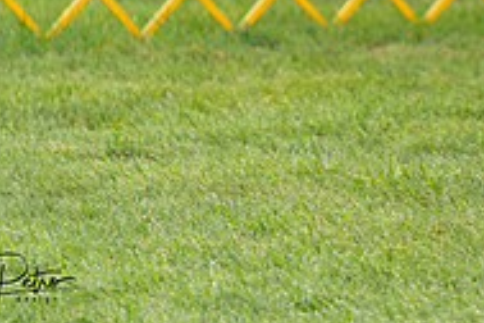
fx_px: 8254
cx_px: 650
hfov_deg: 3.4
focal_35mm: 614
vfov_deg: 2.2
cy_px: -150
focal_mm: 200
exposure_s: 1/1000
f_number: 3.2
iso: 1000
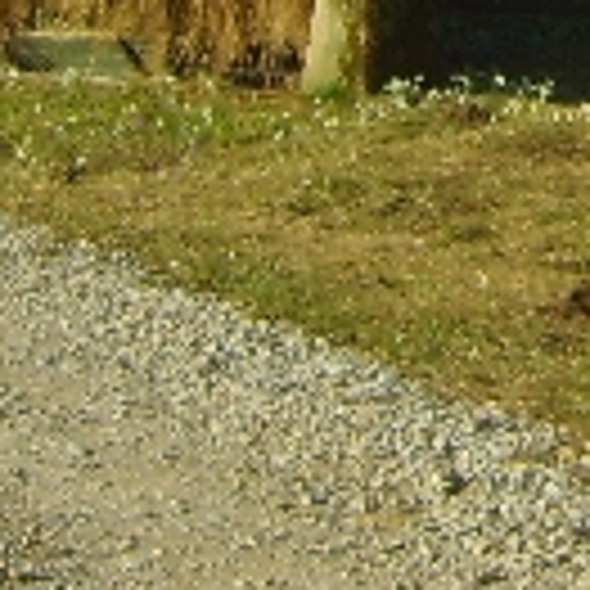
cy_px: -613
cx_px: 1045
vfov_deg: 8.7
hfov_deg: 8.9
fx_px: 3645
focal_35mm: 189
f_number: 2.8
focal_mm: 5.8
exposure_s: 1/750
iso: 50
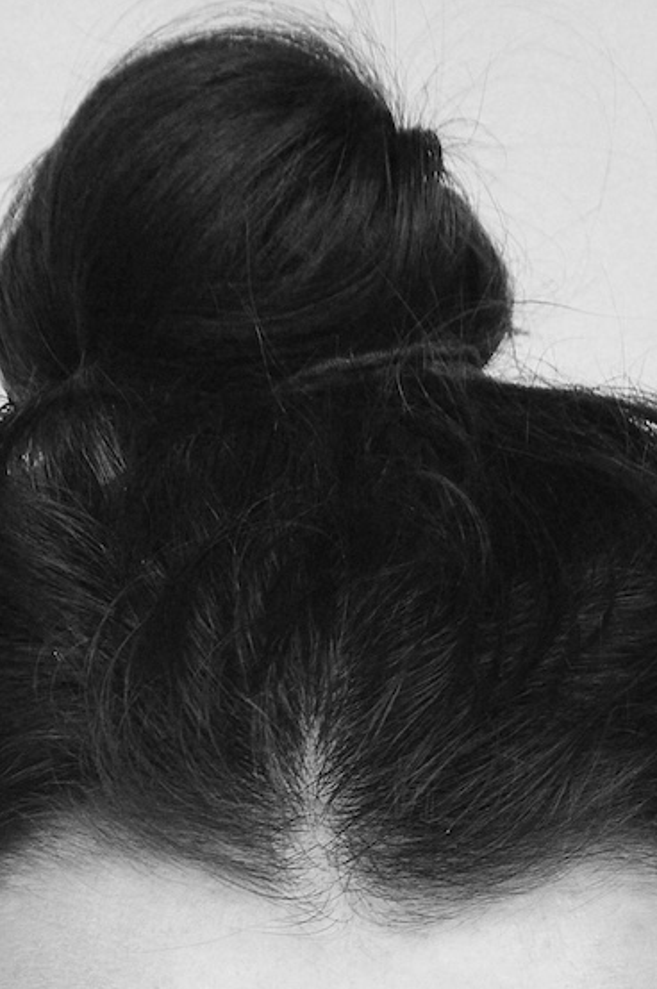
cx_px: 443
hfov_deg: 4.5
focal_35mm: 302
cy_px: 1533
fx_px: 8287
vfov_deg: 6.7
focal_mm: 52
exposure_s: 1/250
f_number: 8
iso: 200
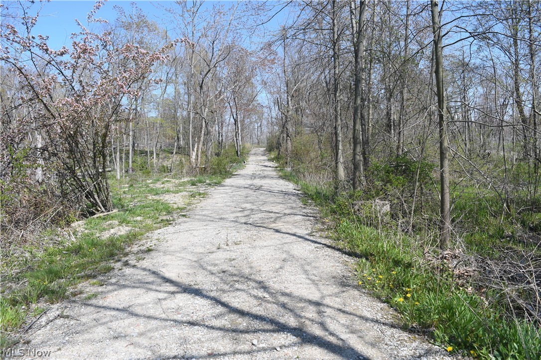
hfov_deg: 67.4
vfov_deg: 47.9
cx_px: 270
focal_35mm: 27
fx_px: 406
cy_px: 180
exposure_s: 1/320
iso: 100
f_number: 6.3
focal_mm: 18
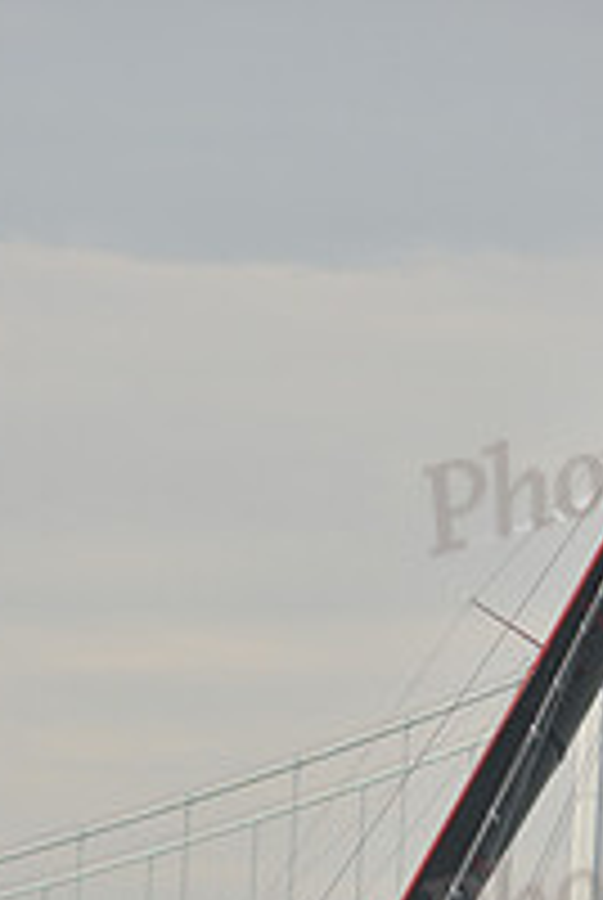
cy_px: 1152
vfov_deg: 4.9
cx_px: 191
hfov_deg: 3.3
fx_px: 10515
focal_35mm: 420
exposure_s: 1/640
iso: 250
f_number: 5
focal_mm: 145
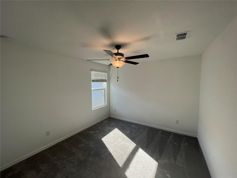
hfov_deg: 106.2
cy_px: 89
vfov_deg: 89.9
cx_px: 118
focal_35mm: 13
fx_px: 89
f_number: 1.8
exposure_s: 1/137
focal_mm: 1.57
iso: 32
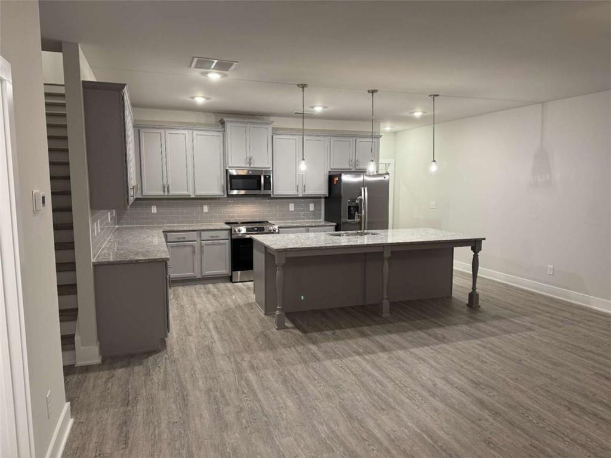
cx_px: 306
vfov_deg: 56.8
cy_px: 229
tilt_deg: -7.4
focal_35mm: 24
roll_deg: -0.6
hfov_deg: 71.6
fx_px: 424
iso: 200
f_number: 1.78
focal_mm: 6.76
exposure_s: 1/60
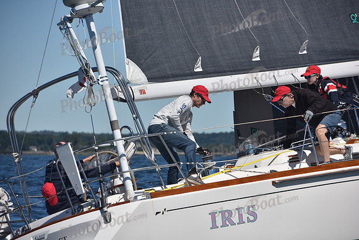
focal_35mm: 200
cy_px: 120
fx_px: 1995
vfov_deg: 6.9
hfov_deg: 10.3
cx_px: 180
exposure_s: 1/1000
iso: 200
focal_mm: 200
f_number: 7.1
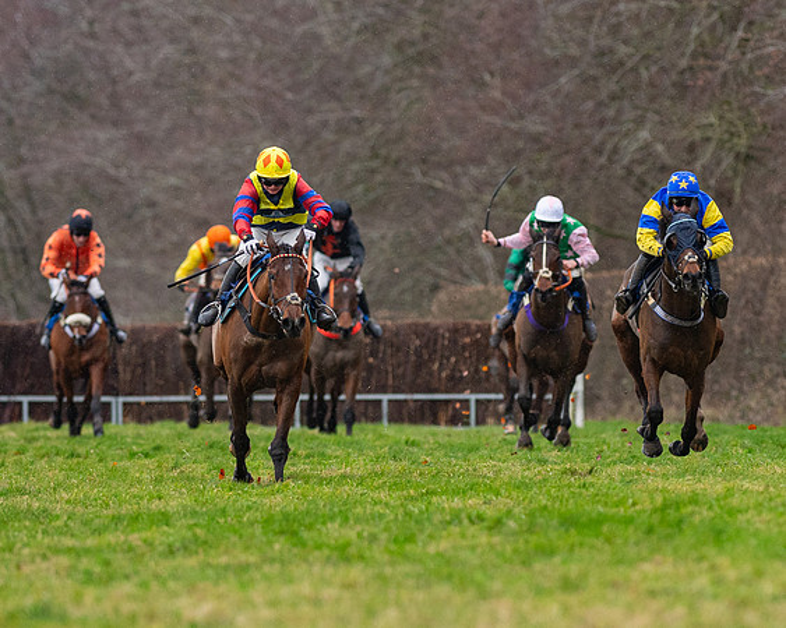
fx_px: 14090
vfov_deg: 2.6
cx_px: 546
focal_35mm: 606
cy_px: 312
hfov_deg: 3.2
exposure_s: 1/1000
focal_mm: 300
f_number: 5
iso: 1000
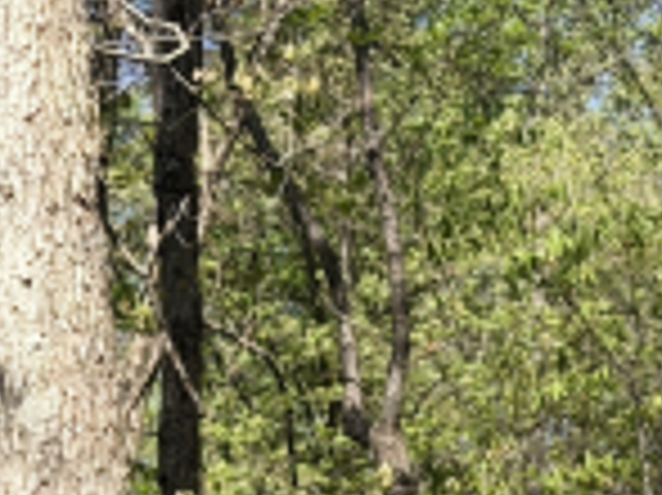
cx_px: -101
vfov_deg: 6.7
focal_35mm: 218
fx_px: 4166
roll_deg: +0.3
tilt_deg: +8.2
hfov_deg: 9.0
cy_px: 729
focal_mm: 6.76
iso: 64
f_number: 1.78
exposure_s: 1/2033
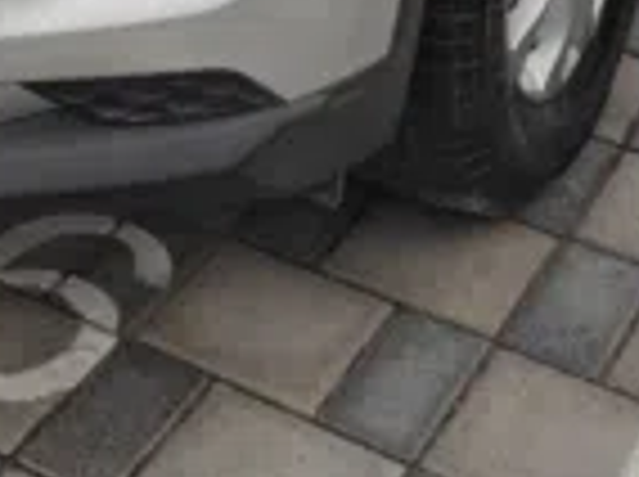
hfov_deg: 18.6
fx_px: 1917
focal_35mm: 104
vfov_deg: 12.0
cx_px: 58
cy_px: -594
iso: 80
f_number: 1.6
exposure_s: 1/376
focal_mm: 6.06
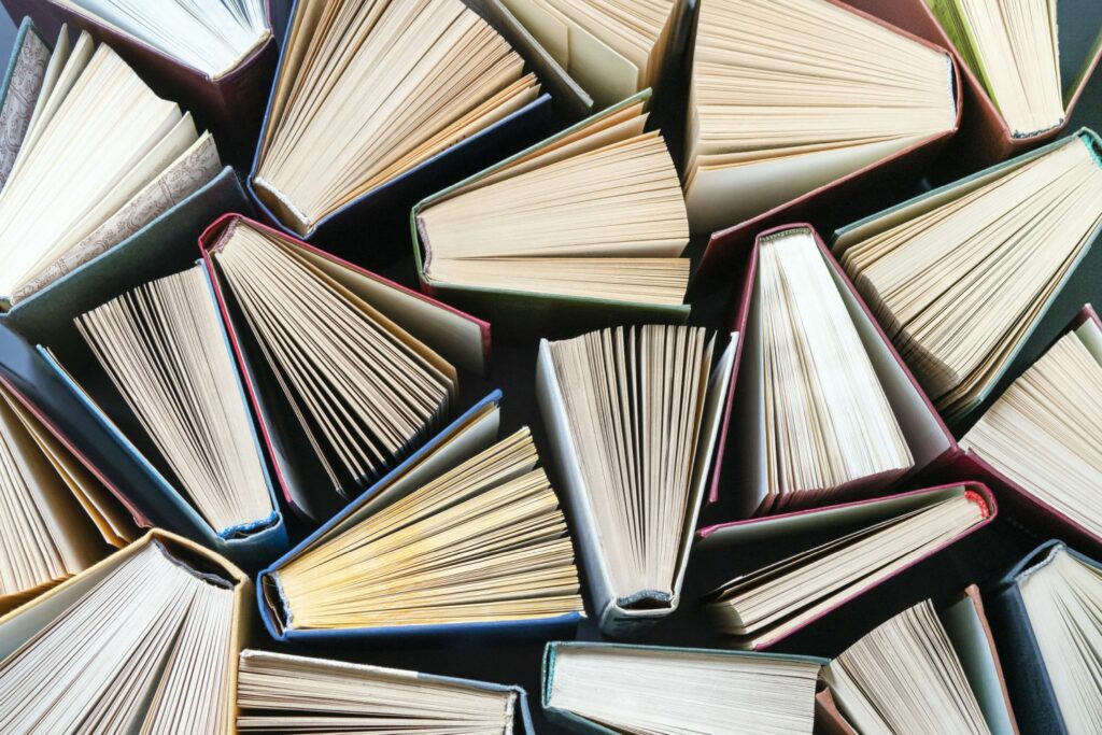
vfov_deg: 15.2
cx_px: 551
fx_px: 2755
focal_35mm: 90
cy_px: 368
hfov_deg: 22.6
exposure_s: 1/160
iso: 2000
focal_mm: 90
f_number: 5
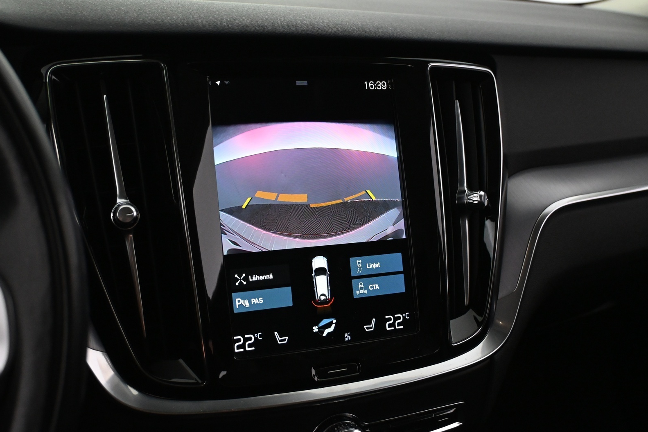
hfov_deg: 44.0
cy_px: 220
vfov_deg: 30.2
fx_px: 801
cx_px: 317
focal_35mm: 45
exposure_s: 1/60
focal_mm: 29
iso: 3200
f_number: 4.8
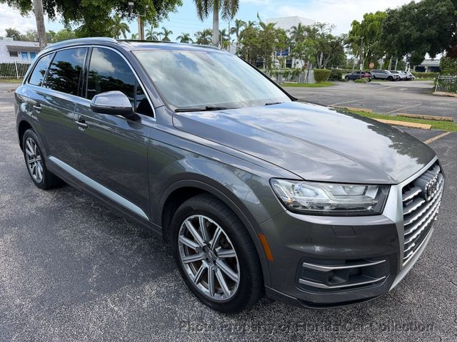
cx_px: 228
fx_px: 317
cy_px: 171
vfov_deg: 56.8
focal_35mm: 24
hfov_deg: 71.6
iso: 80
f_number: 1.78
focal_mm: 6.76
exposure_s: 1/1230
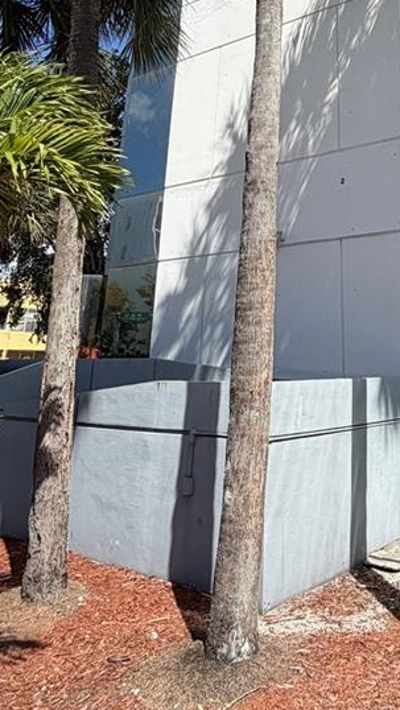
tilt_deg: +23.6
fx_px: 640
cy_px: 87
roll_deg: -0.4
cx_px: 304
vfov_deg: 52.0
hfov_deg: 33.9
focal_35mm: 34
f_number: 2.2
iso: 25
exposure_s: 1/770
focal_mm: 2.22
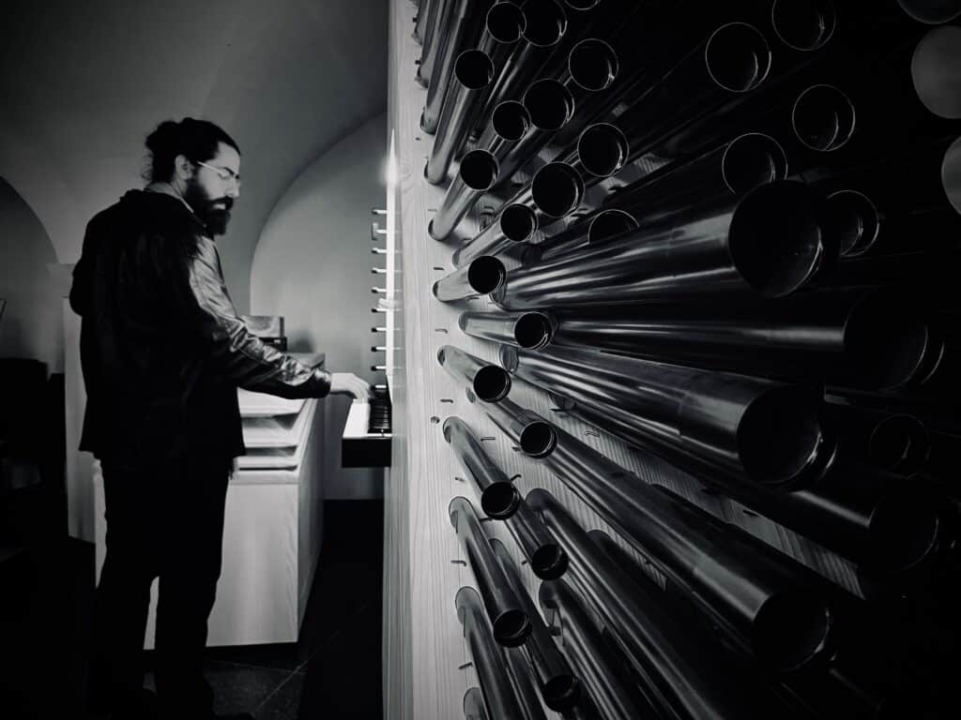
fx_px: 722
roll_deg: -1.2
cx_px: 480
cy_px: 360
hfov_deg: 67.3
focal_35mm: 26
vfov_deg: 53.1
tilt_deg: -3.8
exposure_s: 1/36
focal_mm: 5.1
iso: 640
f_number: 1.6
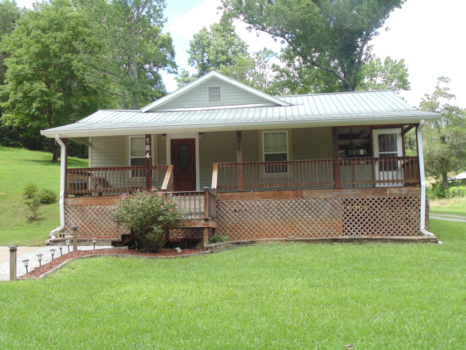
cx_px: 233
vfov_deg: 35.1
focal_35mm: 41
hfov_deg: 45.8
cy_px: 175
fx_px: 552
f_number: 3.6
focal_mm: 7.4
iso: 80
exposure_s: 1/200
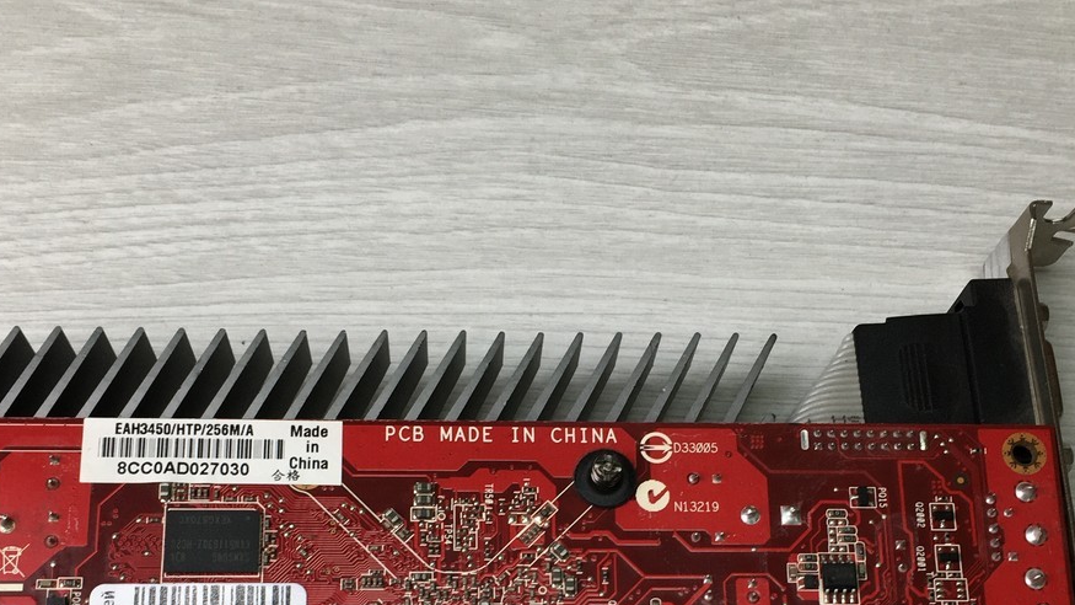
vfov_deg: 22.3
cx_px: 554
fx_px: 1482
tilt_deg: -71.4
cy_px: 575
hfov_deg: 39.9
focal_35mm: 52
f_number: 2.2
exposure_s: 1/100
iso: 32
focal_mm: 4.15
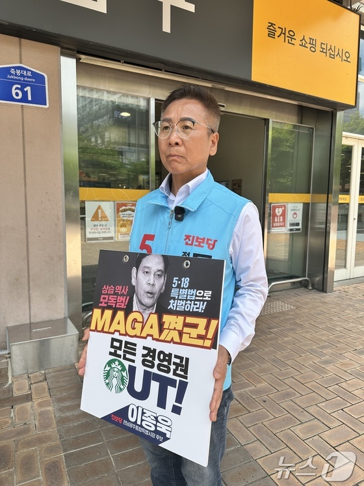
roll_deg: -1.2
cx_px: 182
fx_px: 337
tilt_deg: -6.3
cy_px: 243
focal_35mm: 24
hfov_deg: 56.8
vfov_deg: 71.6
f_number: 1.78
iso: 80
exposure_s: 1/2252
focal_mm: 6.86
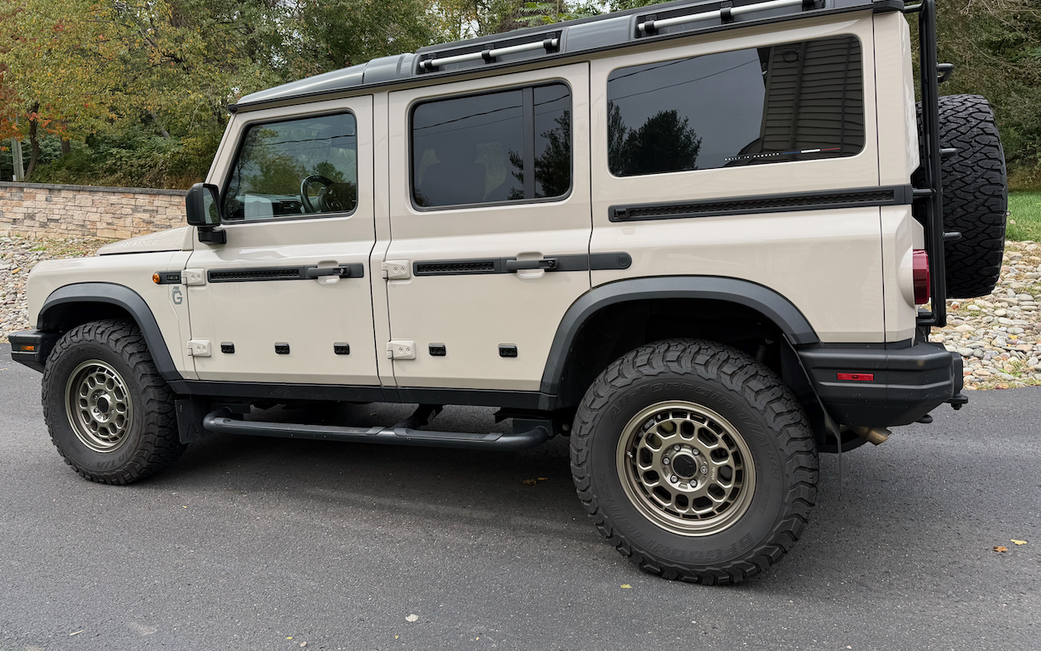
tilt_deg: -6.0
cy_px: 266
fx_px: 738
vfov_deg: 47.4
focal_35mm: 26
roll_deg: -2.2
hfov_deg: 70.4
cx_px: 512
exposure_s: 1/888
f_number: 1.78
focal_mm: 6.76
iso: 80
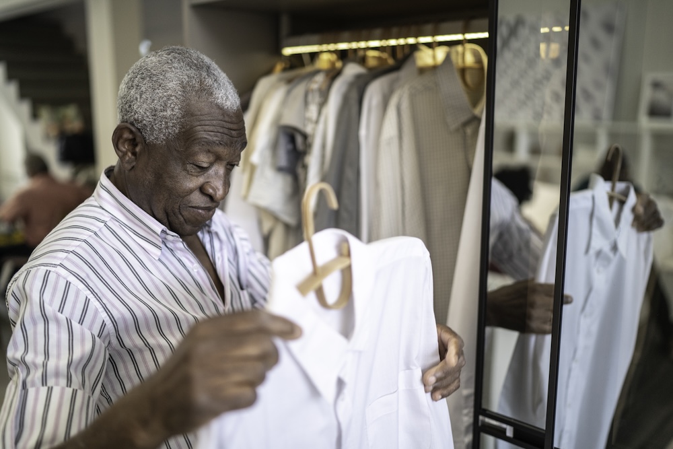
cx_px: 336
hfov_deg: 54.4
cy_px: 224
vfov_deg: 37.9
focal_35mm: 35
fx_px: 654
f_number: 1.4
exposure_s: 1/250
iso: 400
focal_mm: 35
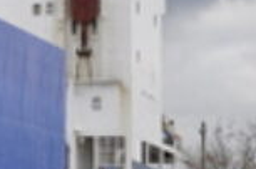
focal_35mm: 197
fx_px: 1394
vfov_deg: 6.9
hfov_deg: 9.6
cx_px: -303
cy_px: 104
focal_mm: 25
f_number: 7.1
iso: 200
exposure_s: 1/50
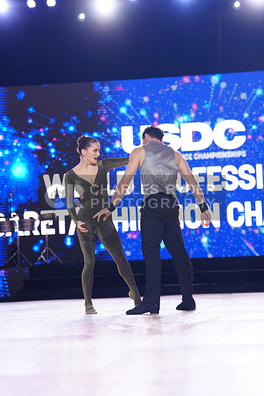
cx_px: 132
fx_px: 1077
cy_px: 198
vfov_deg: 20.8
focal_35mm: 98
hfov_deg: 14.0
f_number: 2.8
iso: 2000
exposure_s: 1/400
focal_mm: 98
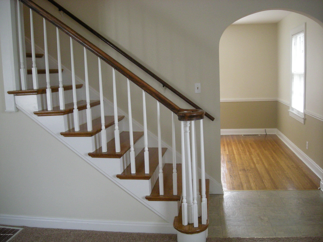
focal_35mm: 35
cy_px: 121
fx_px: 327
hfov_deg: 52.6
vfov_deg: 40.7
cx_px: 162
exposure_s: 1/60
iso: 347
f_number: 2.8
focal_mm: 5.7
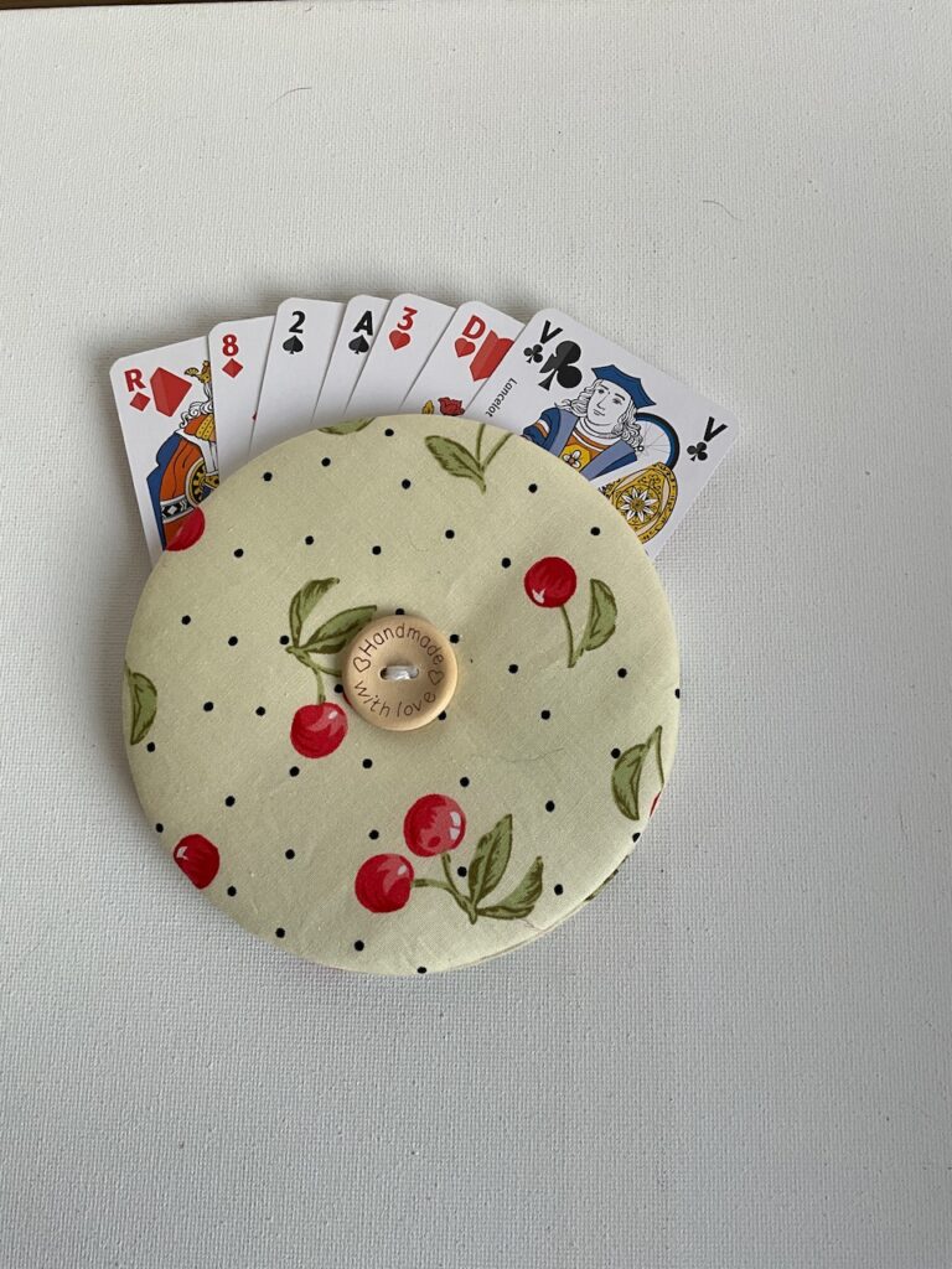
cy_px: 634
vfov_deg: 61.7
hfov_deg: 48.2
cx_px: 476
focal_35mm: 29
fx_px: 1063
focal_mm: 3
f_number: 1.8
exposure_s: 1/122
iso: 32
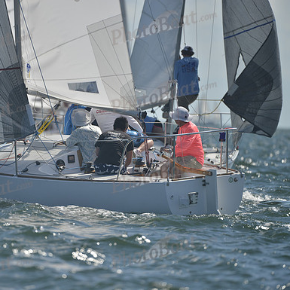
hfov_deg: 3.6
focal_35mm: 487
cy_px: 145
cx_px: 72
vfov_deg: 3.6
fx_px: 4616
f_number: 4
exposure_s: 1/3200
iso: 200
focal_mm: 380
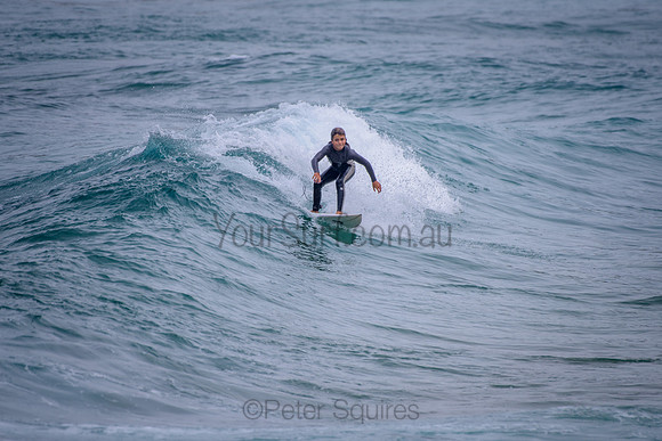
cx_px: 331
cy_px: 220
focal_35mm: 613
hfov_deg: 3.4
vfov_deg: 2.2
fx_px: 11275
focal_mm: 500
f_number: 5.6
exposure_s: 1/2000
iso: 125
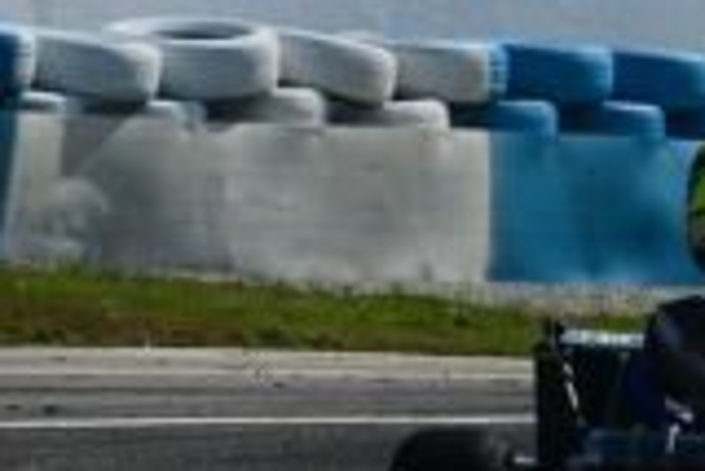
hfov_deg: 2.4
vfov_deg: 1.7
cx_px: 2075
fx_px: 16308
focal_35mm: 832
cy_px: -403
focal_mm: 130
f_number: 4
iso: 100
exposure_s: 1/1250
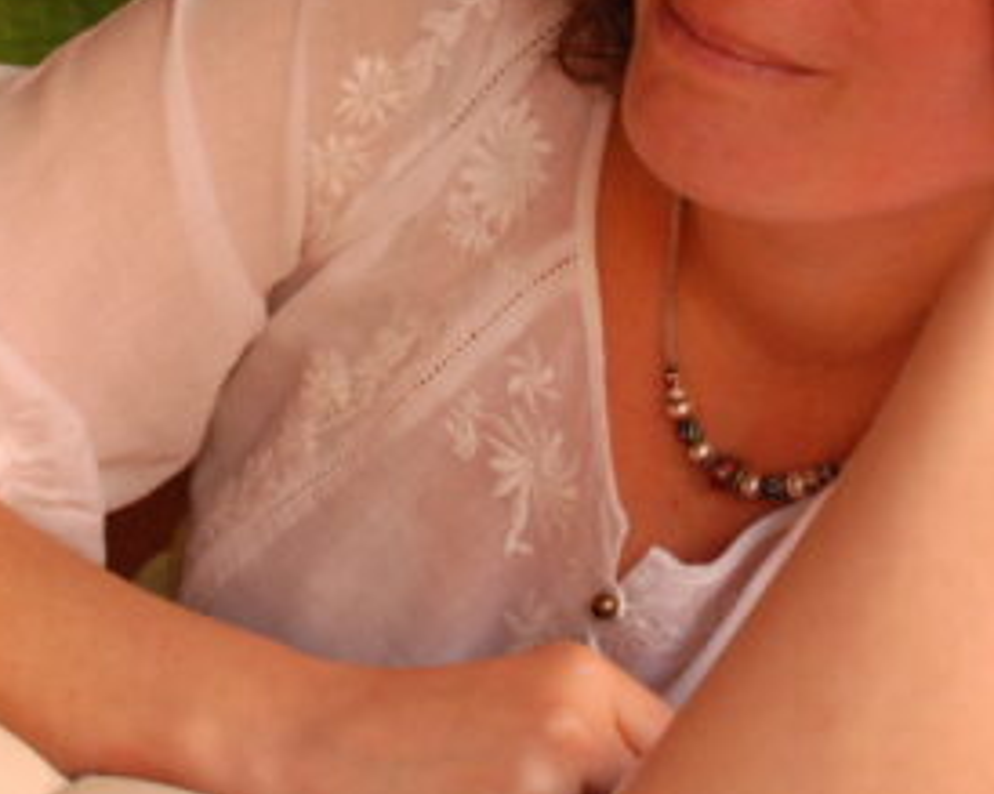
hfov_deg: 15.7
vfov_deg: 12.5
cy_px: 69
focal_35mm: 122
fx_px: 3597
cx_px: 620
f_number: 4
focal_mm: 31
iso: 1250
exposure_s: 1/30
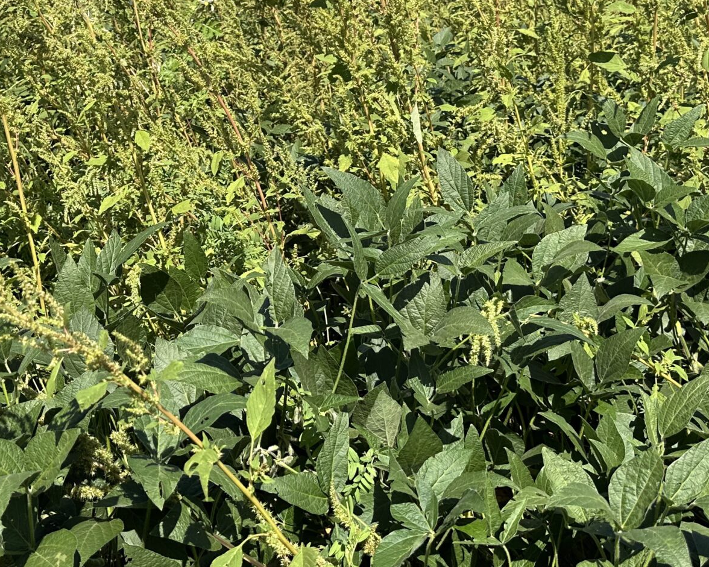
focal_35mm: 51
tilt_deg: -10.8
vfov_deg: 29.3
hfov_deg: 36.2
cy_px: 152
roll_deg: +1.0
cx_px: 224
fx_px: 1070
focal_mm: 6.86
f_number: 1.78
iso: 80
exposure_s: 1/3597
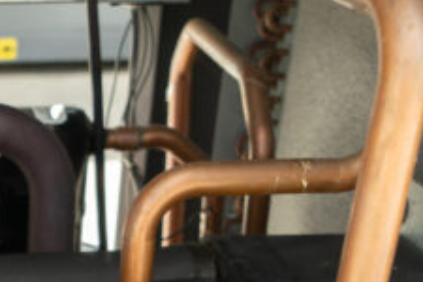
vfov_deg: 11.4
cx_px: -156
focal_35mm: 109
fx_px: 1281
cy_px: 548
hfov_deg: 17.4
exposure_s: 1/50
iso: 200
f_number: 4
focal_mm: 24
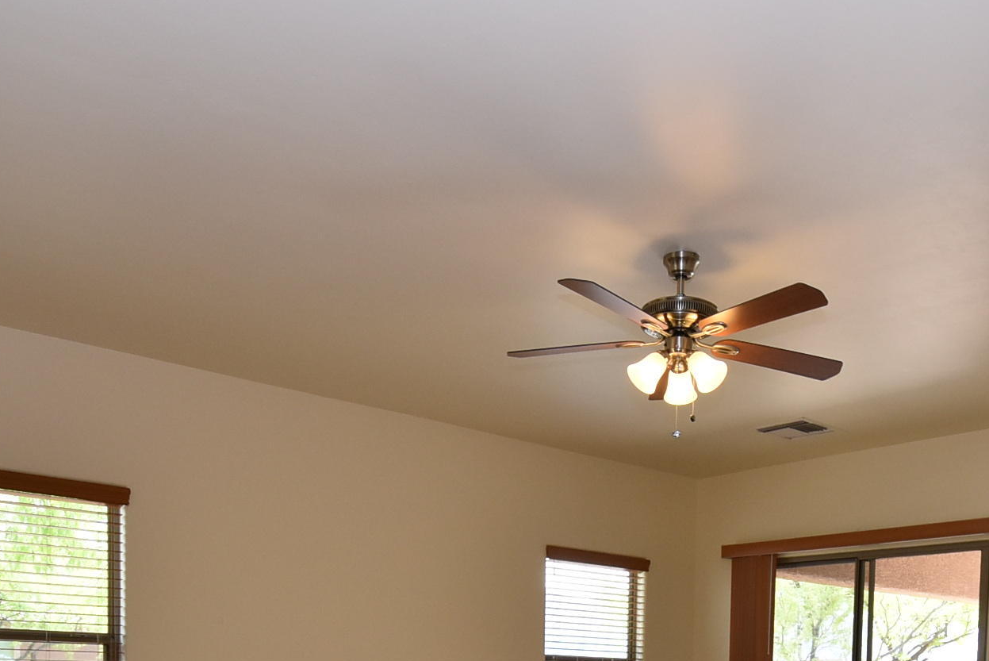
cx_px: 604
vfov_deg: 32.5
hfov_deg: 52.7
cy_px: 728
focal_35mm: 36
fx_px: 990
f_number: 5.6
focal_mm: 10
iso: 640
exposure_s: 1/125
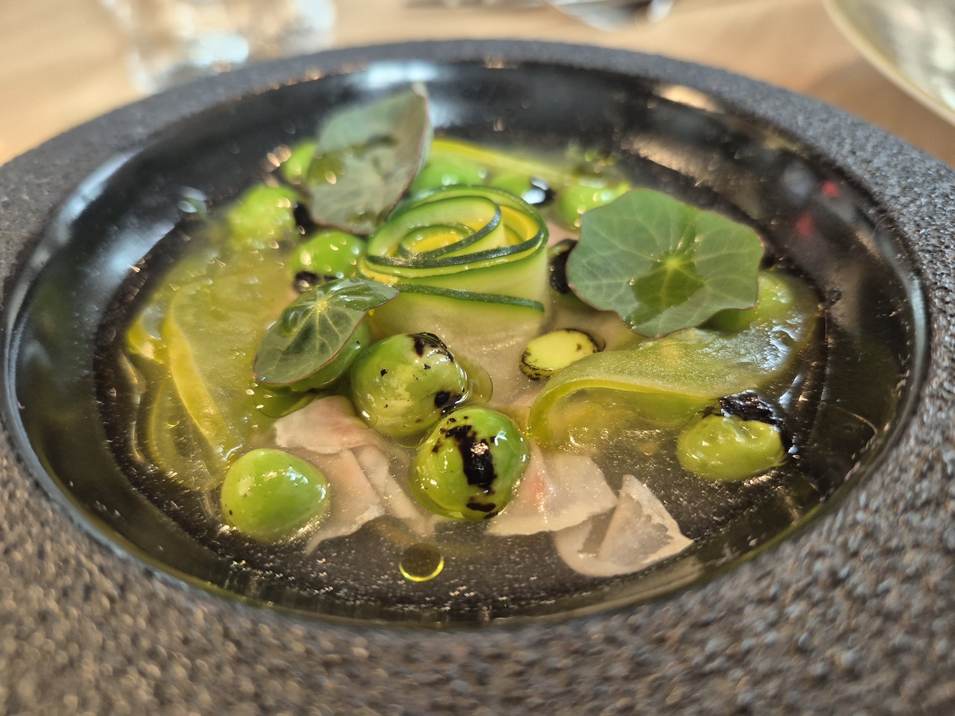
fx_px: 635
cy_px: 358
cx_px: 478
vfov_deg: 58.9
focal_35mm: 23
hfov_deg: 73.9
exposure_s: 1/100
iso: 320
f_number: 1.8
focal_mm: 5.4
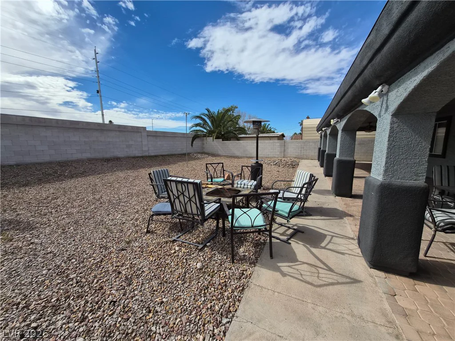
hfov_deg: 106.2
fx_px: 171
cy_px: 170
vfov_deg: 89.9
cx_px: 228
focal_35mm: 13
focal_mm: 1.7
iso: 25
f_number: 2.2
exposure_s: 1/1816
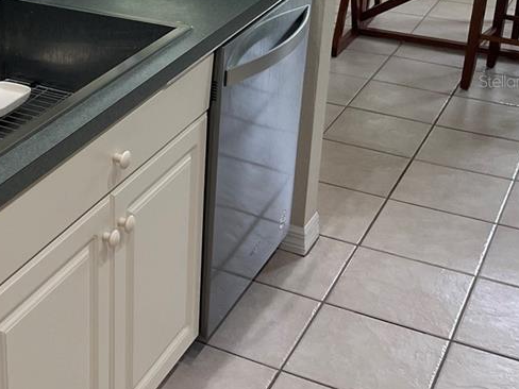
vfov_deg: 22.6
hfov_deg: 29.3
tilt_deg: -22.2
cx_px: 76
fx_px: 960
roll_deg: +1.2
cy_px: 81
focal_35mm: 64
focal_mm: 5.1
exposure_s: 1/120
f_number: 1.6
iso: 100
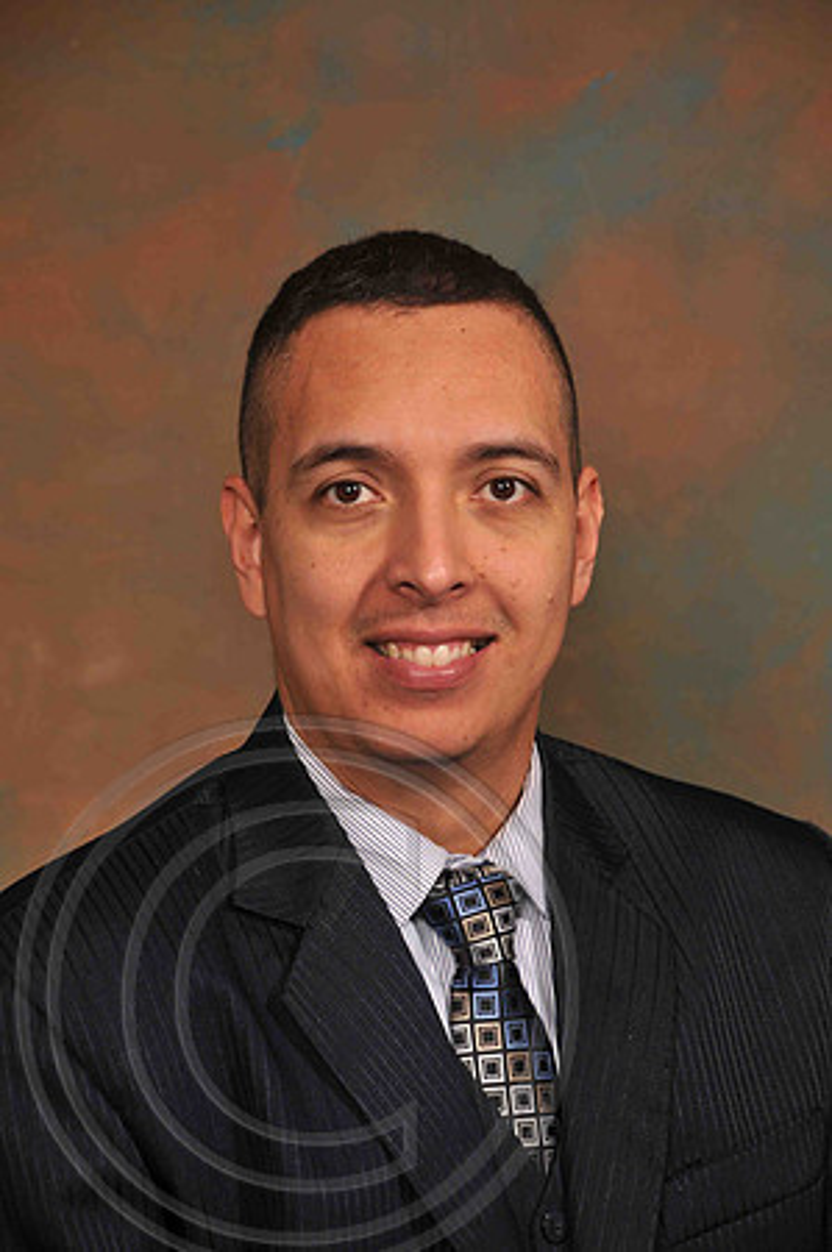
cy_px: 626
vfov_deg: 15.2
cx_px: 416
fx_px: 4690
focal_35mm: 135
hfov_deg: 10.1
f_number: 6.3
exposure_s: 1/60
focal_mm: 90
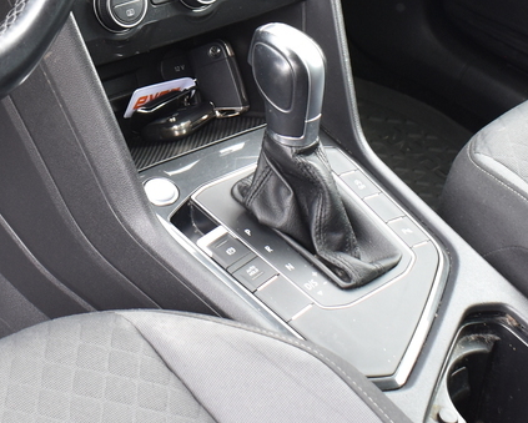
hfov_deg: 19.5
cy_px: 50
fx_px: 1517
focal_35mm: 97
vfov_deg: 15.7
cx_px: 92
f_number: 4.8
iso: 400
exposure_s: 1/90
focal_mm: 18
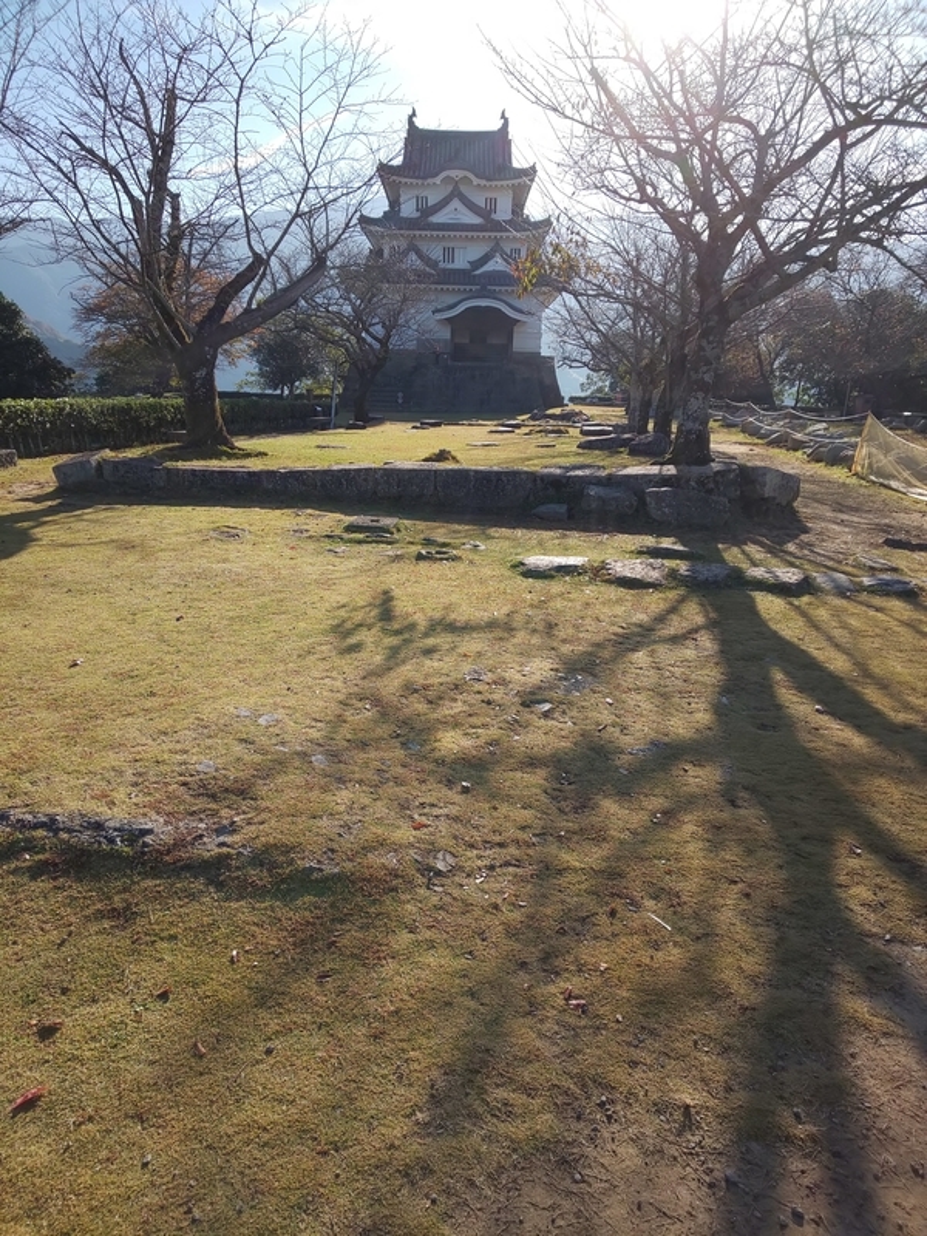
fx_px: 714
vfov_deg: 81.7
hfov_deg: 66.0
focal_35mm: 20
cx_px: 464
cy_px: 618
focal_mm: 3.45
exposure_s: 1/698
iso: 28
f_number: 1.94
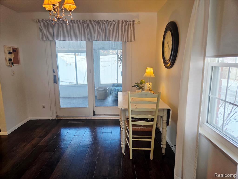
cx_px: 119
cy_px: 90
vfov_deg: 58.9
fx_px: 158
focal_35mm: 23
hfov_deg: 73.9
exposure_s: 1/120
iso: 80
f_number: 1.8
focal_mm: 5.4
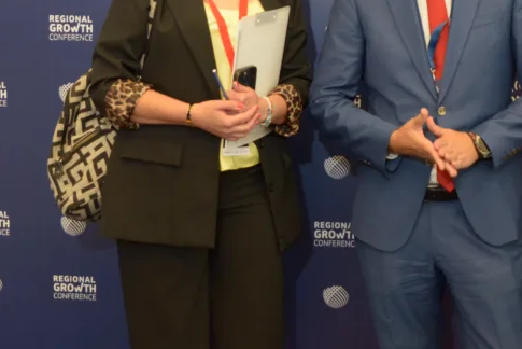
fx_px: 1103
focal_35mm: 76
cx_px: 446
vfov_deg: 17.7
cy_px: 48
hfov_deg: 26.0
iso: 1600
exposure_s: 1/200
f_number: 3.2
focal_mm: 24
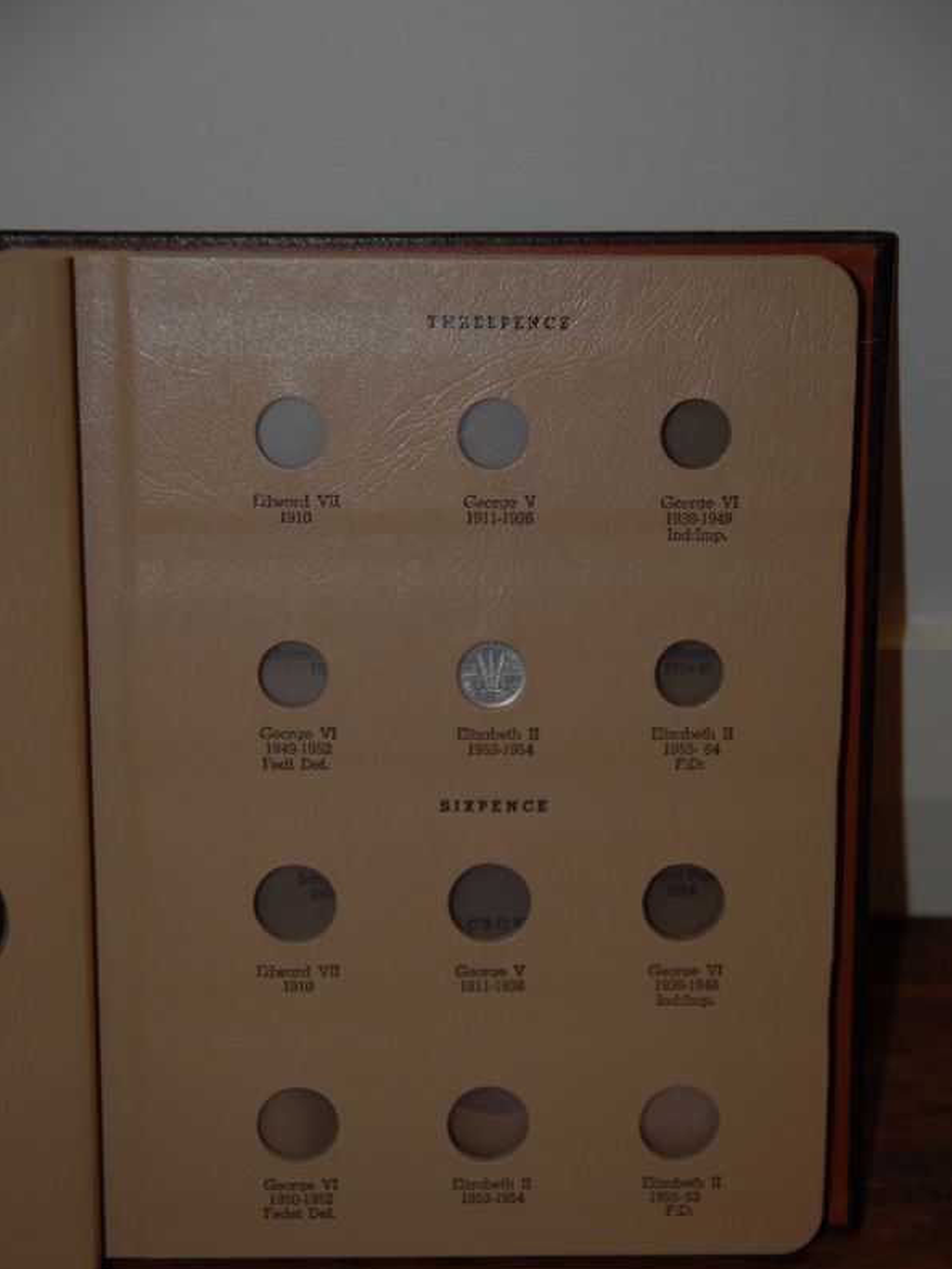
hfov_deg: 18.0
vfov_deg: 23.8
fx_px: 3006
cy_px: 714
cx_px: 481
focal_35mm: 82
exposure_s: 1/60
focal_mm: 50
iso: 200
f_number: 3.5
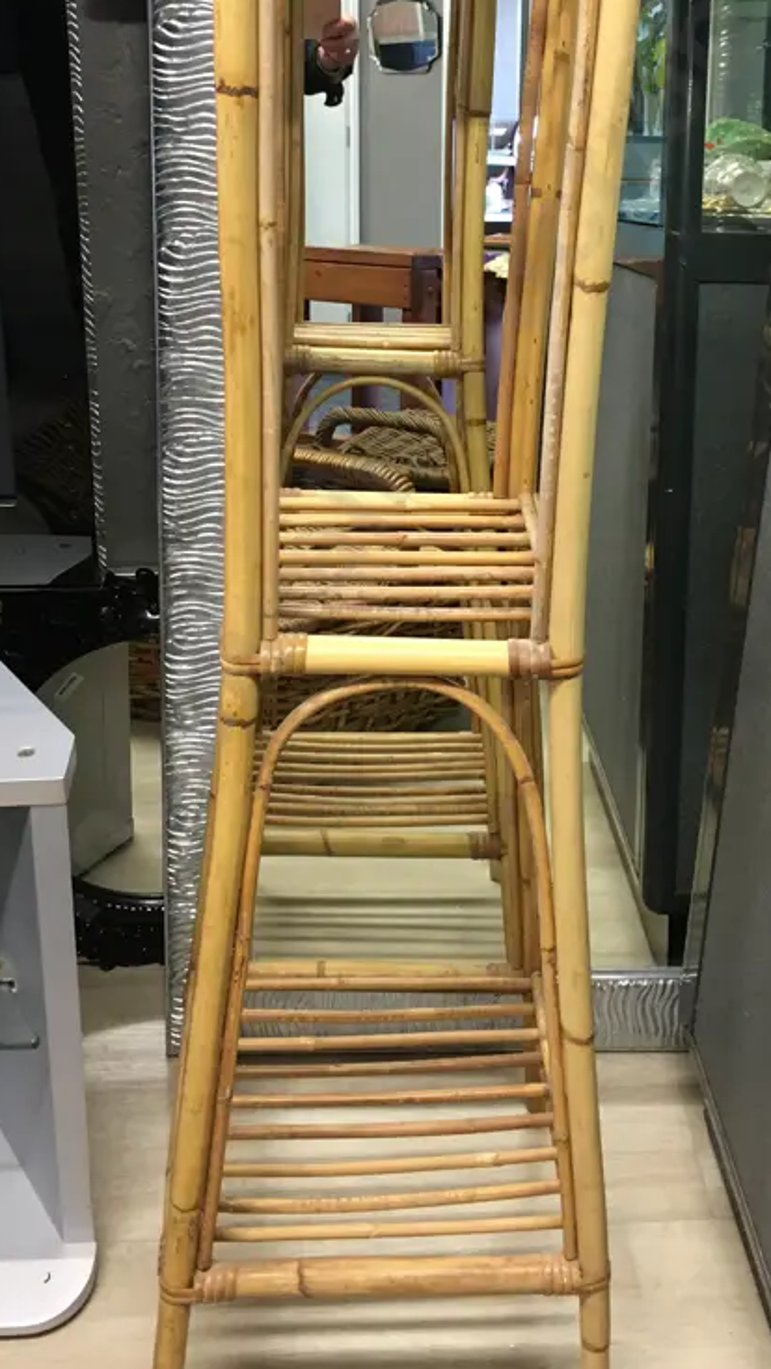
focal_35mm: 44
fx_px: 1598
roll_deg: -3.2
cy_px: 427
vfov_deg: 45.5
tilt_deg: -23.2
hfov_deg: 27.1
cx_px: 419
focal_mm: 4.15
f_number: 2.2
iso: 80
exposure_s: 1/17
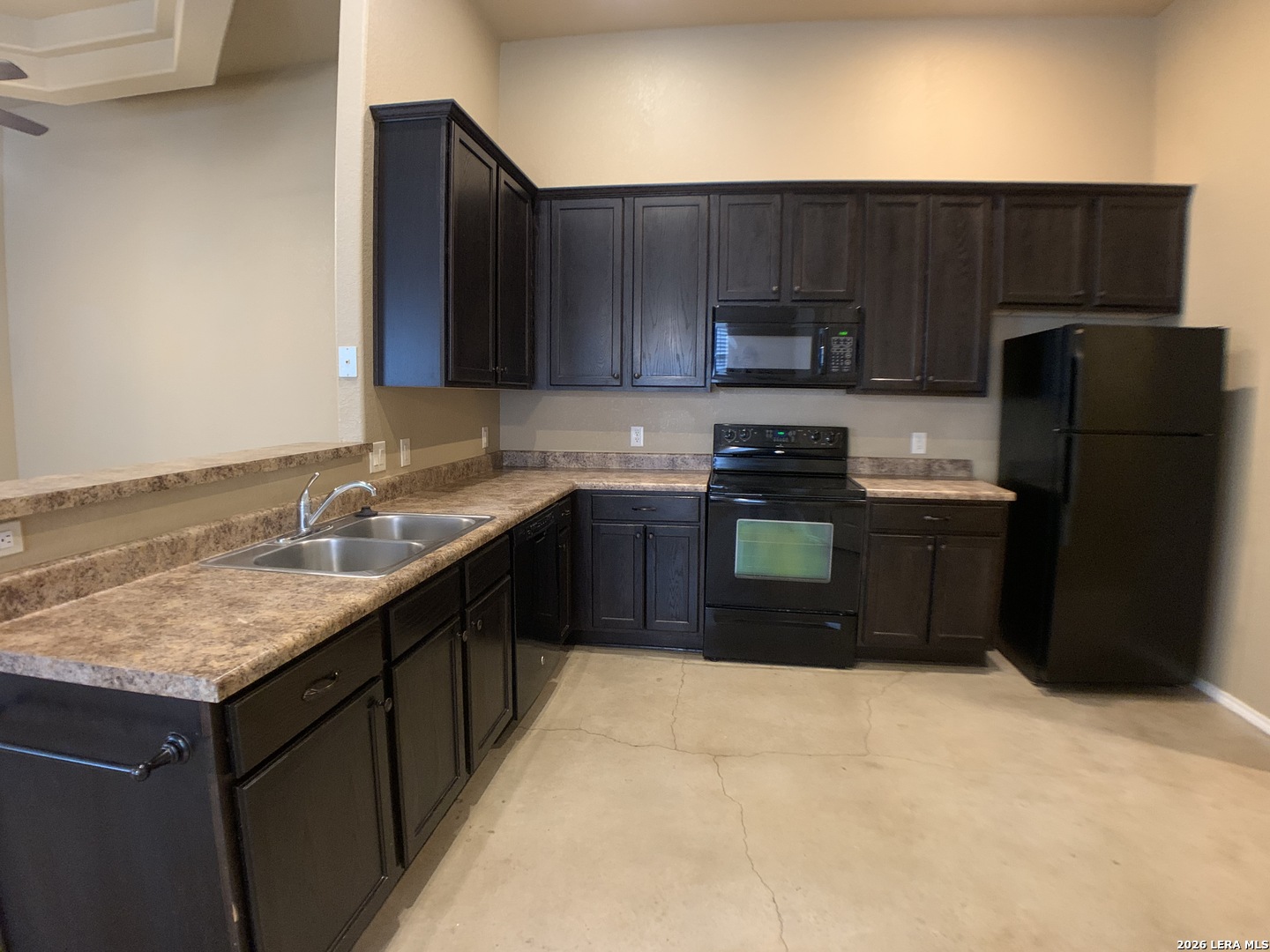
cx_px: 635
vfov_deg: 53.1
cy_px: 476
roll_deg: -1.2
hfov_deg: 67.3
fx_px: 954
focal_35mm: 26
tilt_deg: -4.4
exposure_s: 1/30
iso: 400
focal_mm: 4.25
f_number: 1.8
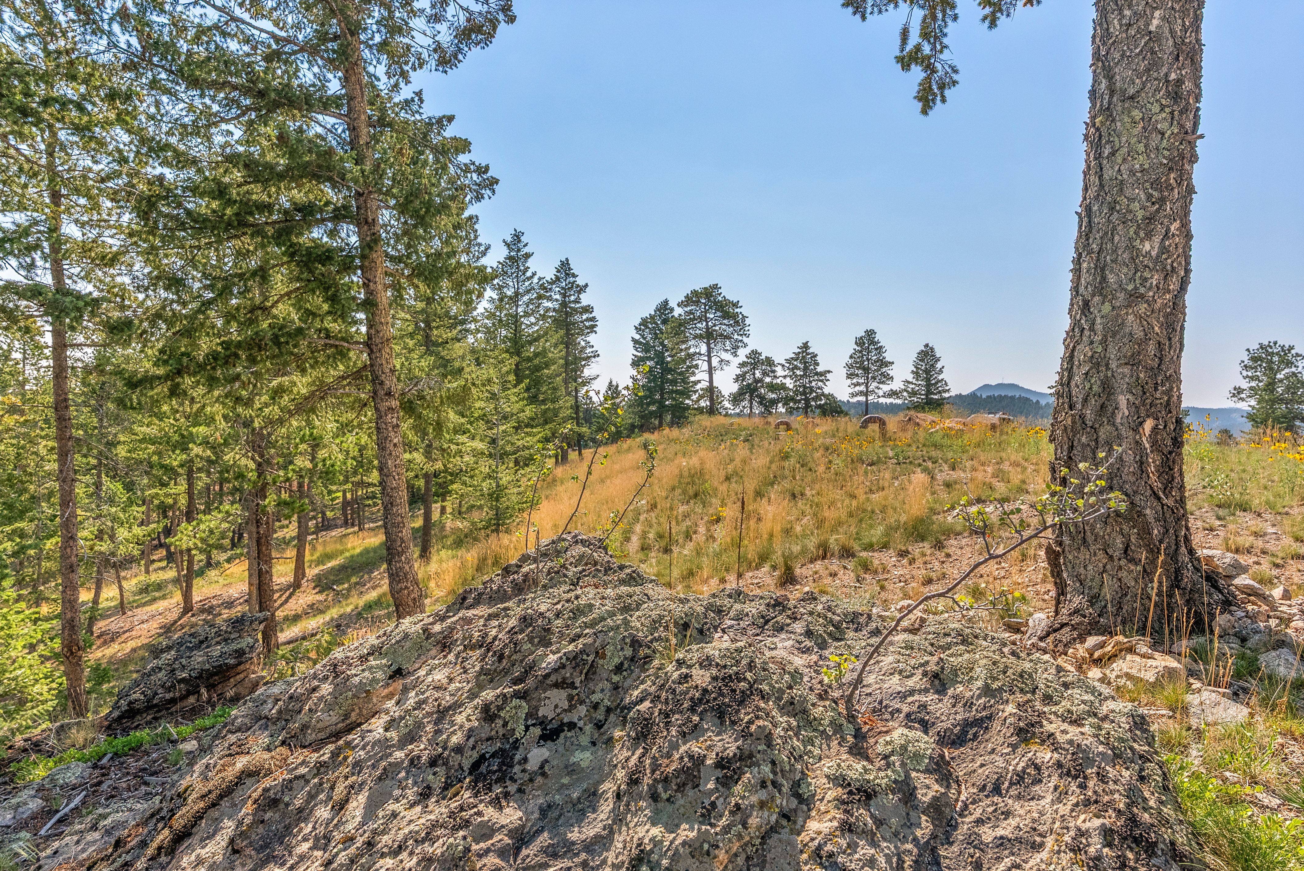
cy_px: 436
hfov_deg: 86.9
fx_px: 689
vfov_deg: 64.6
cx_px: 652
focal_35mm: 19
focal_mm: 19
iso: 640
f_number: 7.1
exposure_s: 1/1600
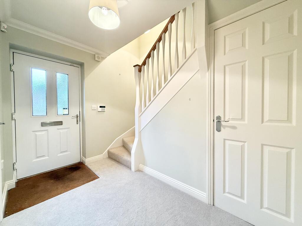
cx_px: 151
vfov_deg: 85.7
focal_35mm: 14
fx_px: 122
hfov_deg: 102.1
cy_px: 113
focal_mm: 2.22
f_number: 2.2
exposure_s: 1/50
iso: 200
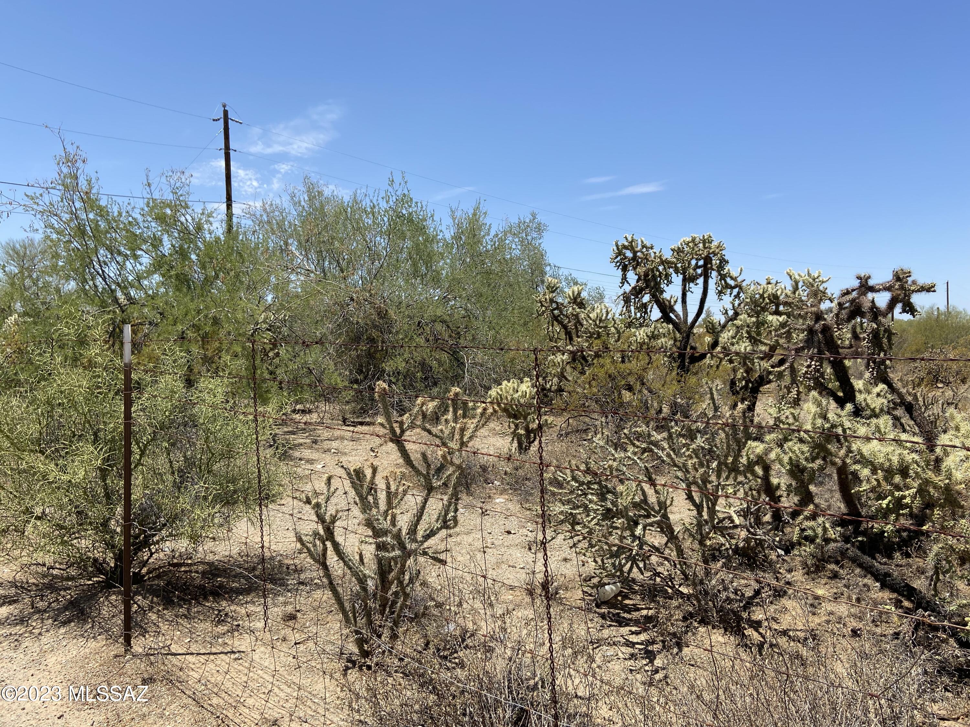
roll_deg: +0.7
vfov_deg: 53.1
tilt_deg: -2.2
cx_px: 485
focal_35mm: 26
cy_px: 364
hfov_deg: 67.3
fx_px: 729
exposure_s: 1/2625
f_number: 1.8
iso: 32
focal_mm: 4.25
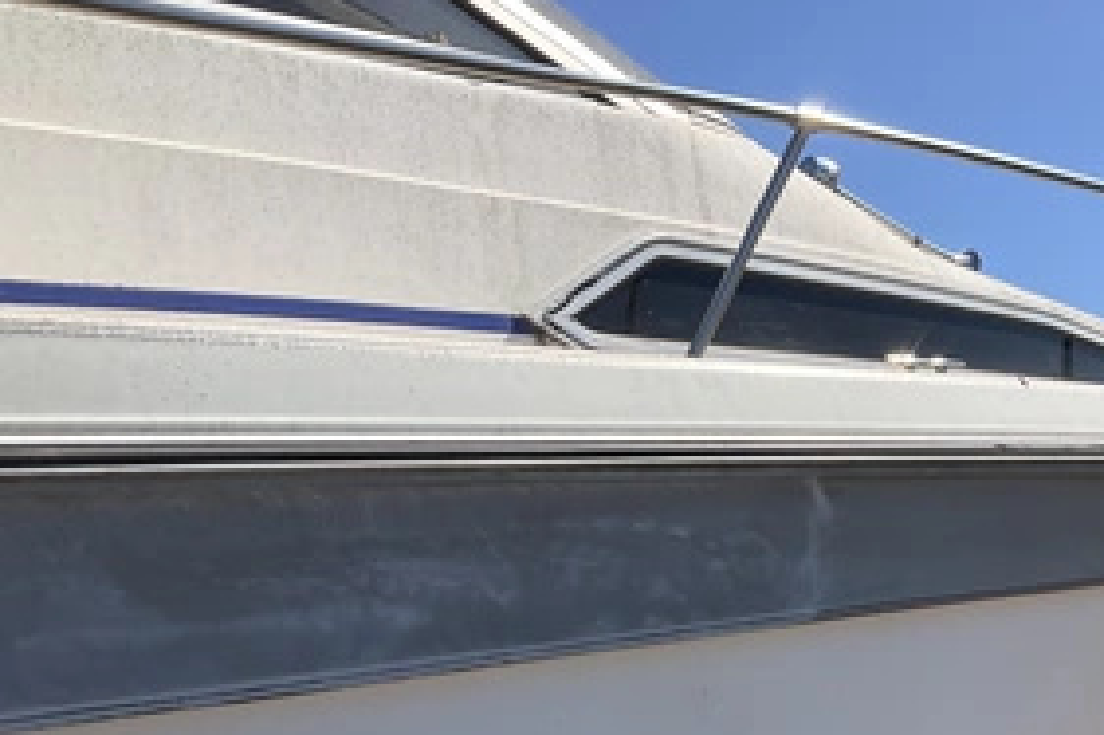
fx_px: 1318
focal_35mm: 43
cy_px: 582
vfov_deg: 30.4
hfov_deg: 44.6
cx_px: 754
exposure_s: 1/2141
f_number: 1.8
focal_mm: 3
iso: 25
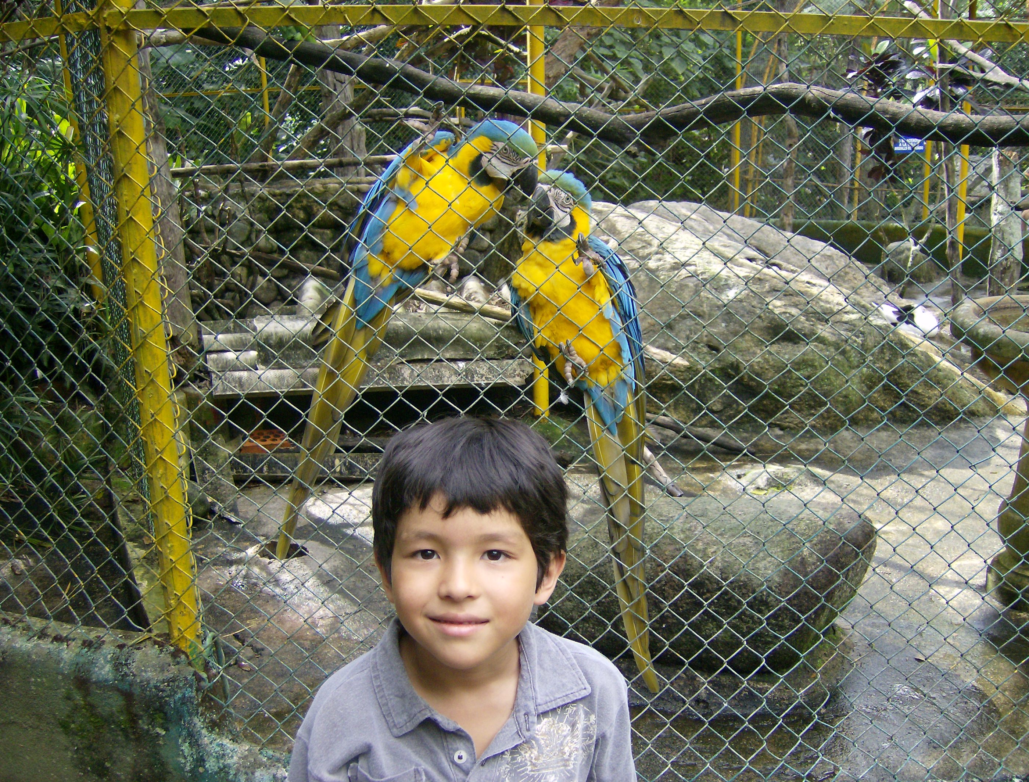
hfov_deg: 51.1
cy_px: 391
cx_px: 514
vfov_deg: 40.0
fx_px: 1075
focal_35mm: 36
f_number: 2.8
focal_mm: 6
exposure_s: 1/147
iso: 100
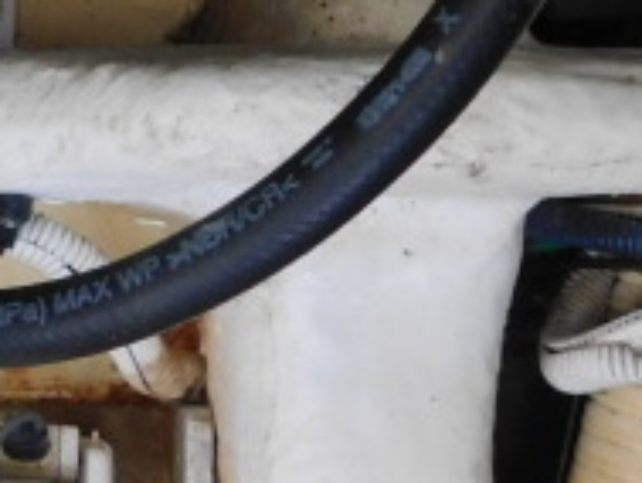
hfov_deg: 12.1
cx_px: -448
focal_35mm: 152
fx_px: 2821
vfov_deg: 9.8
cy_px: 327
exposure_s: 1/30
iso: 280
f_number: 3.5
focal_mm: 6.3
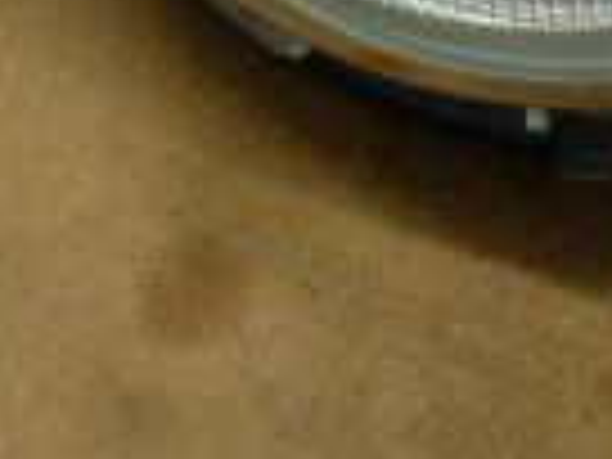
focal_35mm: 113
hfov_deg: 17.3
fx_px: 1998
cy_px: -468
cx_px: 166
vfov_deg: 11.7
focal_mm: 4.3
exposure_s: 1/60
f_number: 3.3
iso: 125
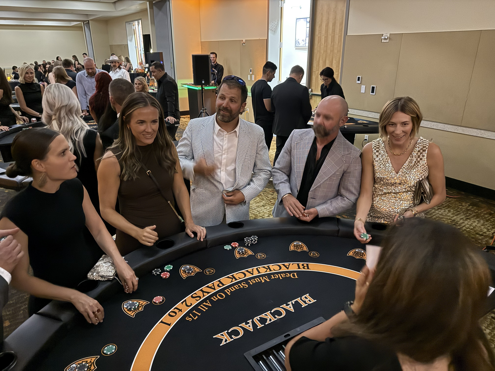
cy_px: 186
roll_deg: +0.7
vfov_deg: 56.8
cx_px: 248
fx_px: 343
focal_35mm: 24
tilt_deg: -21.3
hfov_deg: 71.6
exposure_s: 1/22
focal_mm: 6.76
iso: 2000
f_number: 1.78
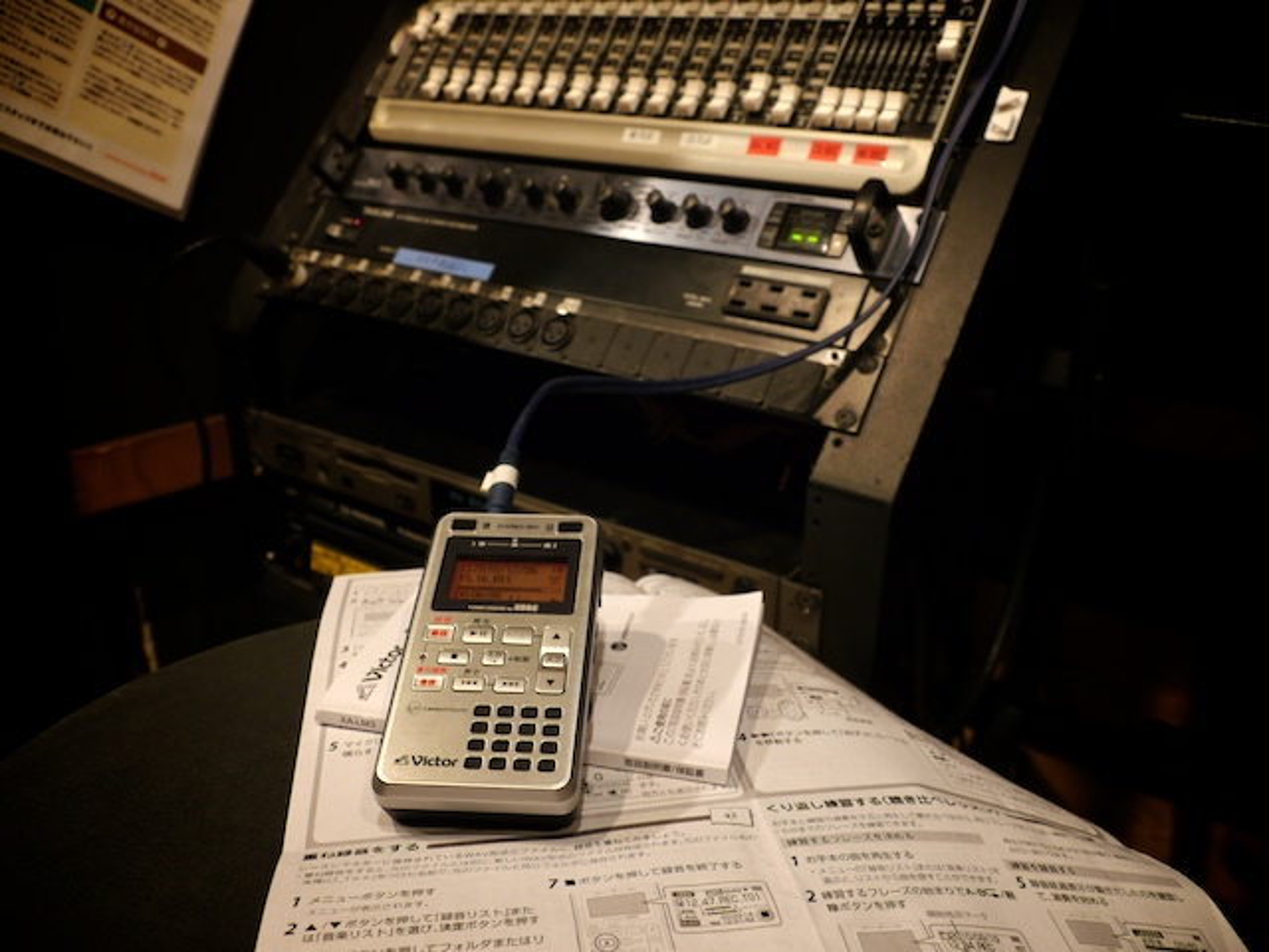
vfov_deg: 46.8
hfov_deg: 60.0
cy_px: 476
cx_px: 634
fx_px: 1100
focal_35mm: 30
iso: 400
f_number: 4.1
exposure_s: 1/15
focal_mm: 15
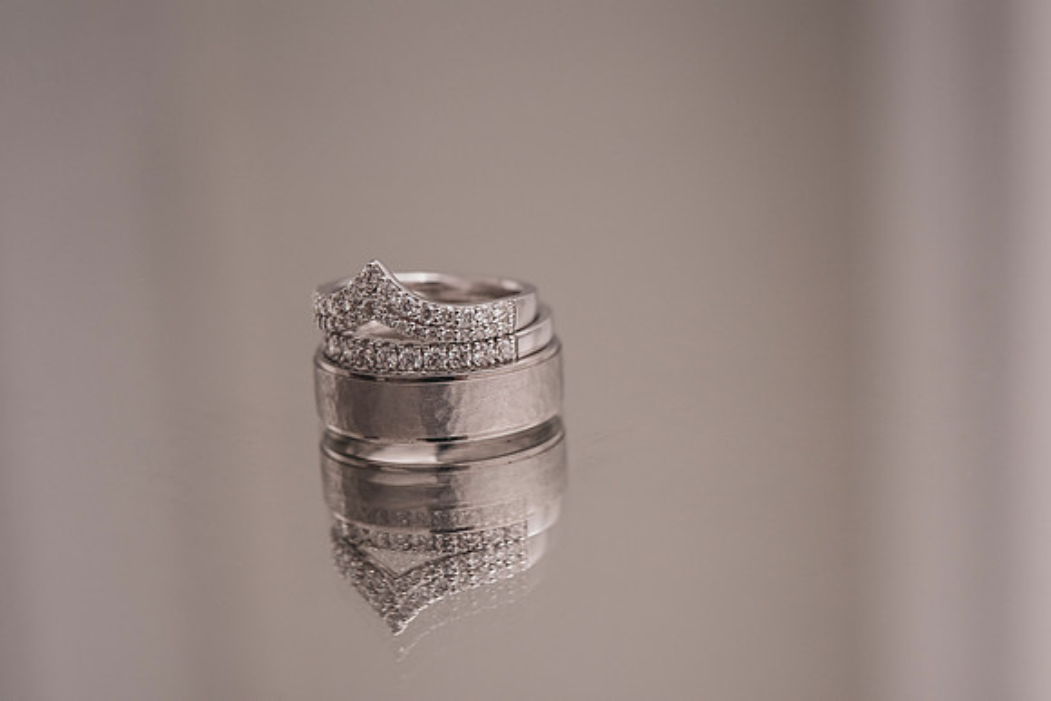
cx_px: 567
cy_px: 323
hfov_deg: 31.1
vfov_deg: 21.0
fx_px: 1889
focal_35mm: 65
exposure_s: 1/100
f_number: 7.1
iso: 400
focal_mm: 60
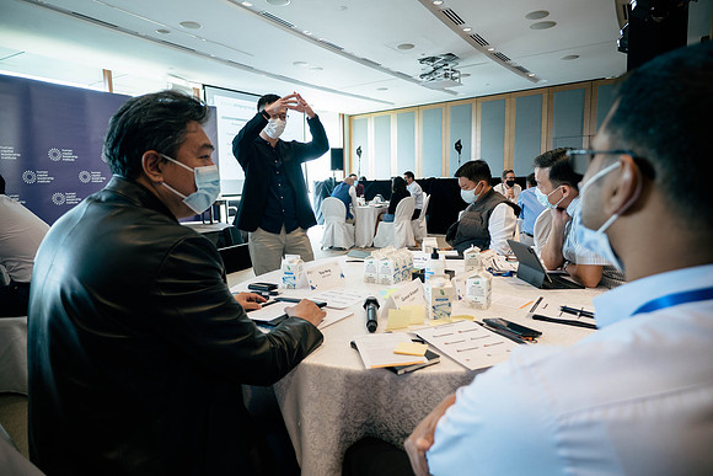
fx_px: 412
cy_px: 238
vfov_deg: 60.0
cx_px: 356
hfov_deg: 81.7
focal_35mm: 21
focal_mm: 10
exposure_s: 1/100
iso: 400
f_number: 1.7
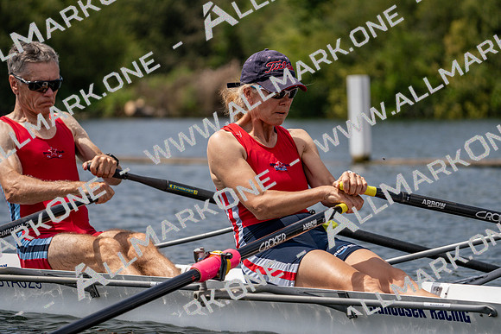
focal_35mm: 200
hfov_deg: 10.3
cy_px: 167
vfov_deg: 6.9
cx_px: 250
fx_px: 2784
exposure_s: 1/1600
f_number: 5.6
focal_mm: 200
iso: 160
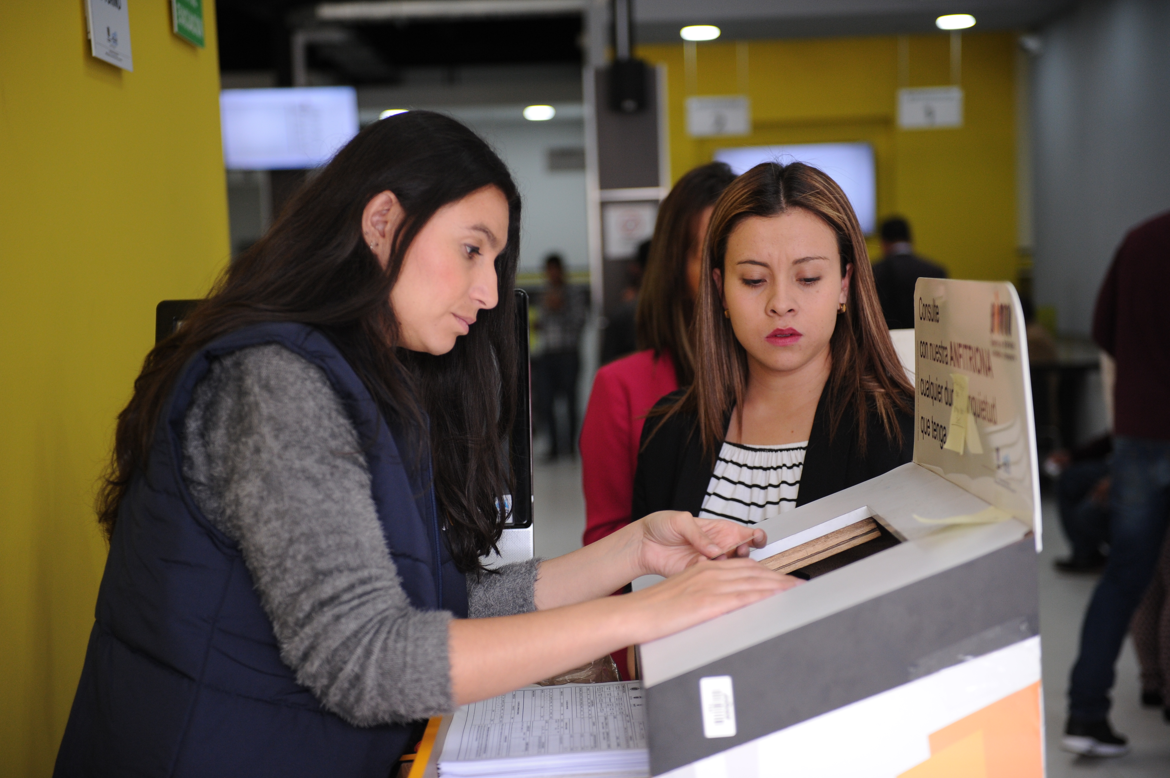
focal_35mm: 58
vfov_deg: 23.4
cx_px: 585
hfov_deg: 34.5
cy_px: 389
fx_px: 1884
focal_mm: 58
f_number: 2.8
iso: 1250
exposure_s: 1/500
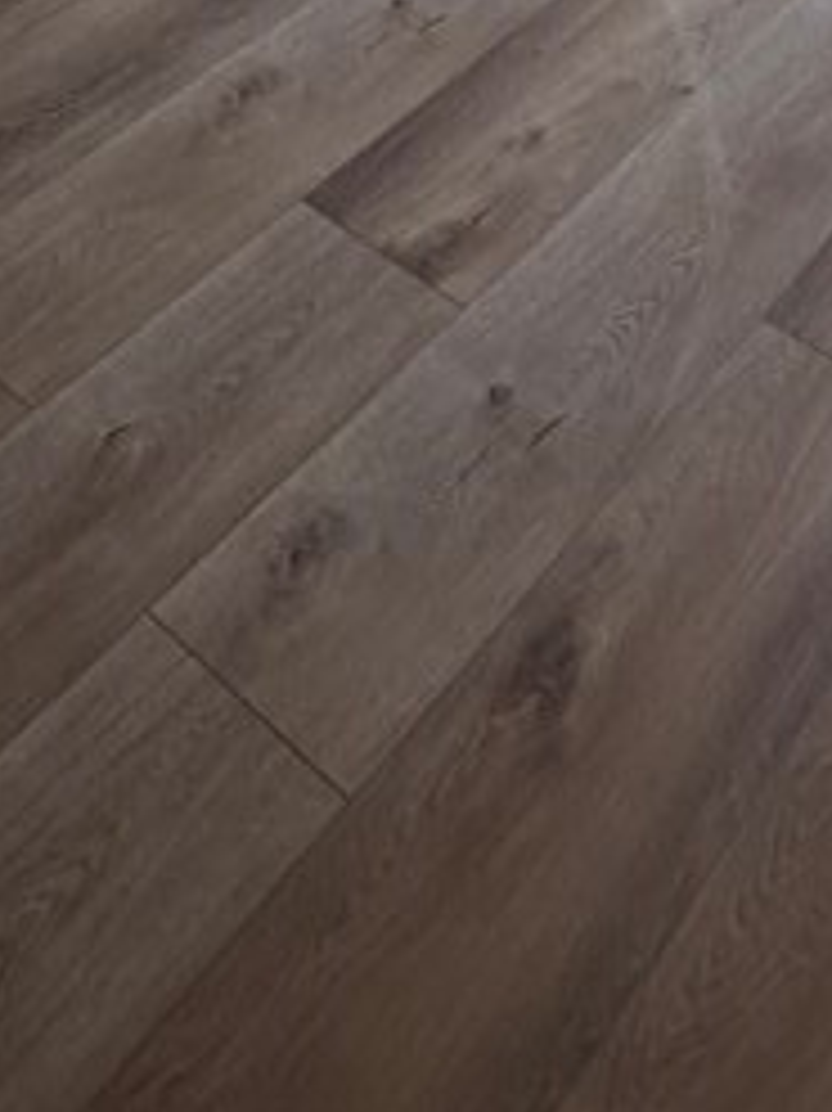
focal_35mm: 58
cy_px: -887
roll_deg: +0.0
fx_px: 1860
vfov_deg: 21.6
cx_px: 418
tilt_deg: -8.4
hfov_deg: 25.2
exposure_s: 1/120
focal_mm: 2.22
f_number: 2.2
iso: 125
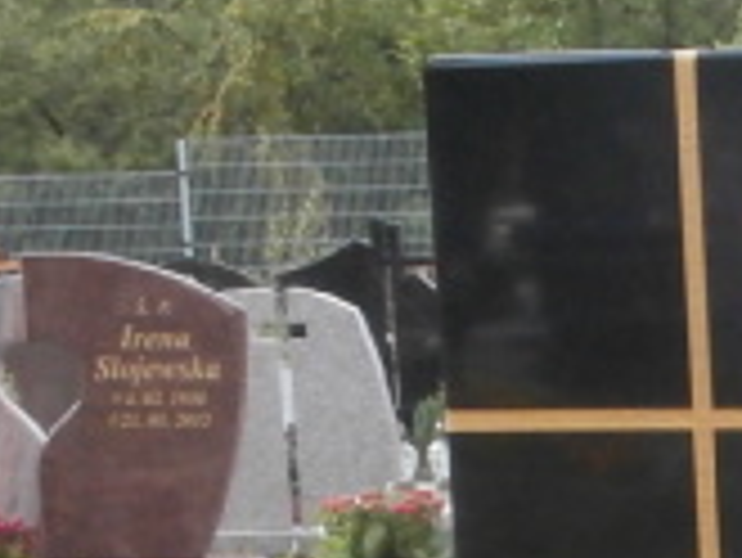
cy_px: 909
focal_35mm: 147
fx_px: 3153
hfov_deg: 12.7
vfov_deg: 9.7
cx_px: 1111
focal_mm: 6.67
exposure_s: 1/500
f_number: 3.9
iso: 400
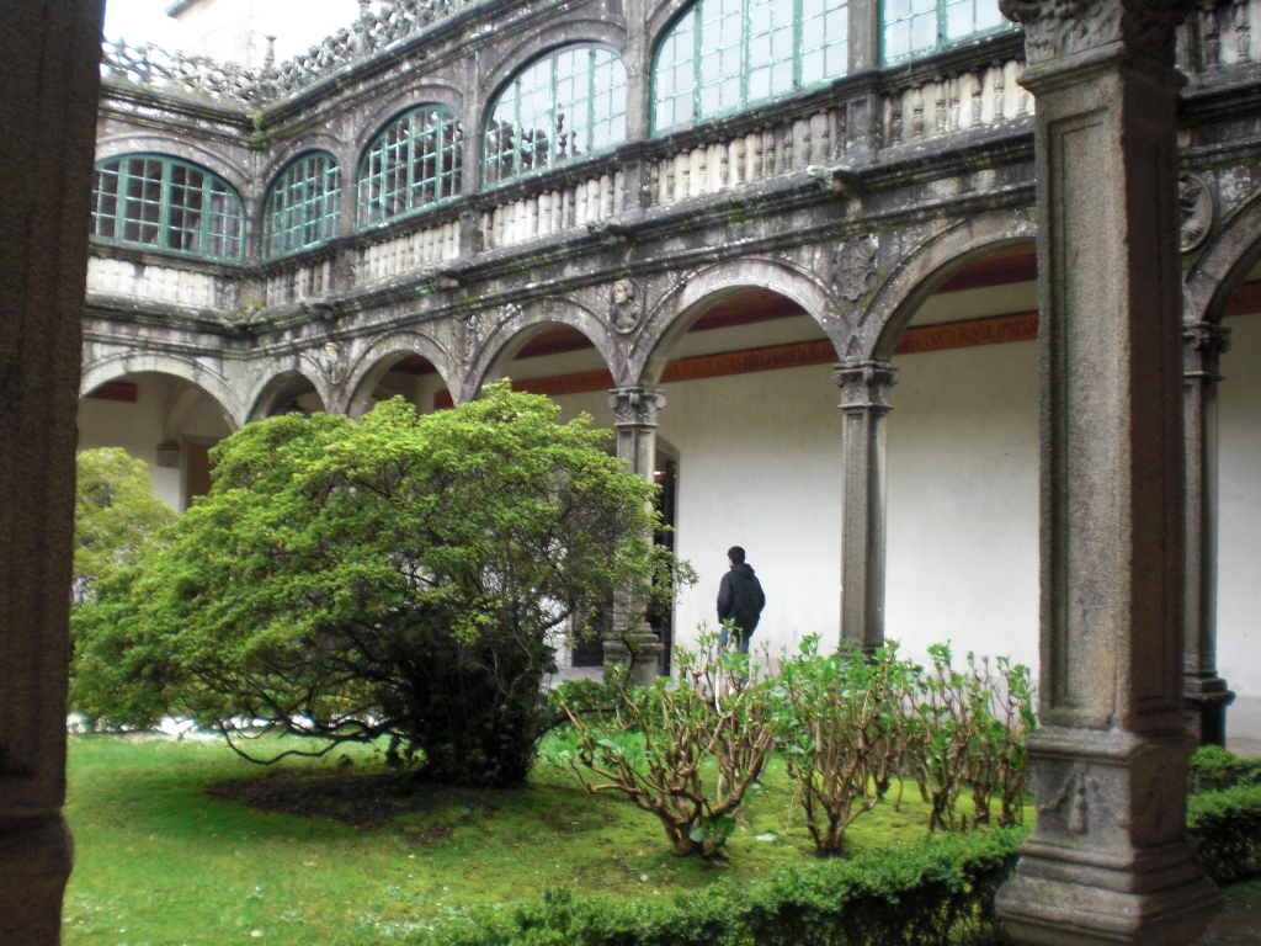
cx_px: 630
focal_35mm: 38
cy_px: 473
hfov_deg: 49.0
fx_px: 1384
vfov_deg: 37.7
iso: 200
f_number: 3.1
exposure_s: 1/80
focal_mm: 6.3
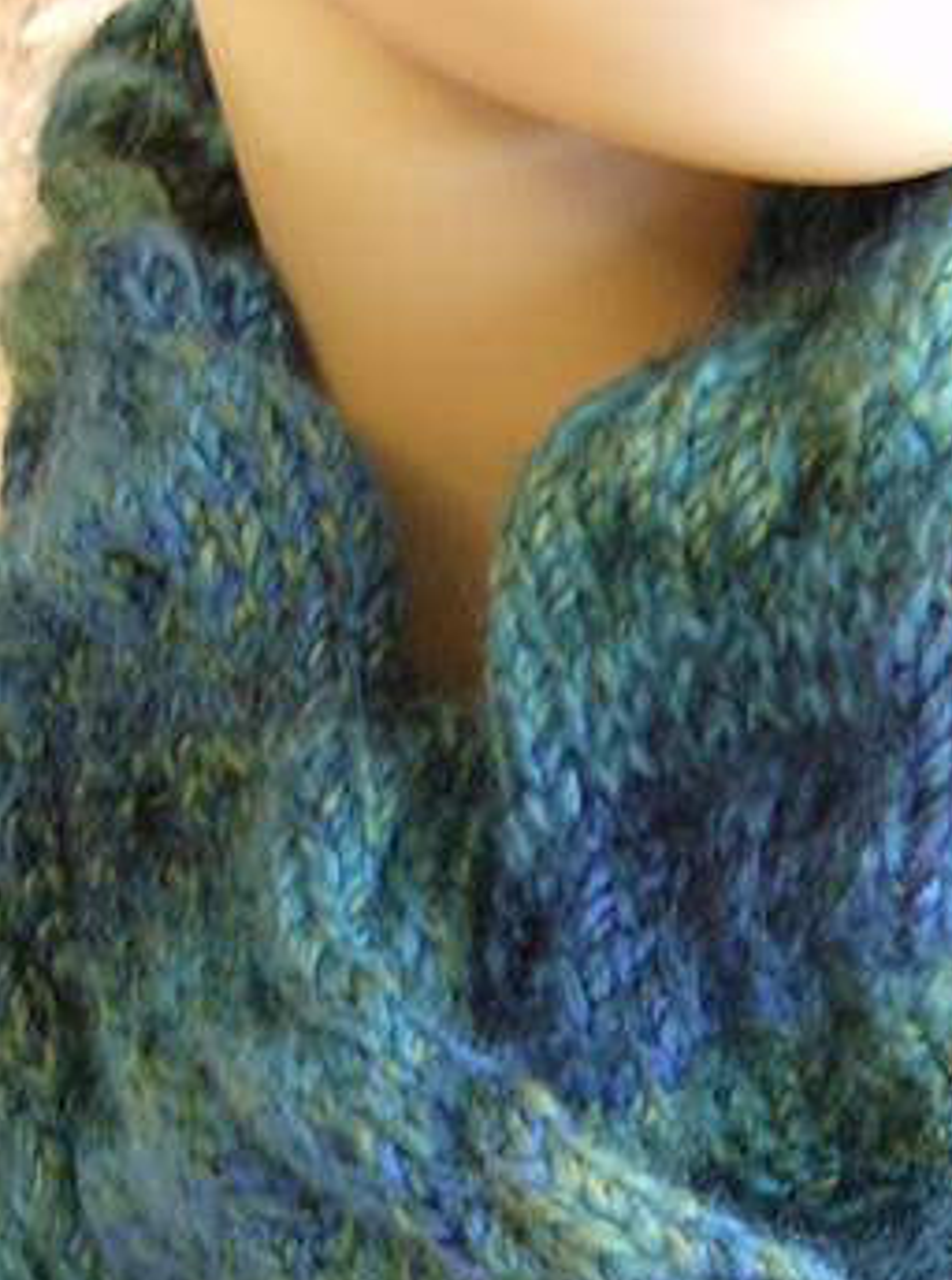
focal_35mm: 67
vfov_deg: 29.0
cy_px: 703
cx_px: 705
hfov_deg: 21.6
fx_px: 2469
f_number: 2.8
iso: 200
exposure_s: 1/9.62
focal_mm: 6
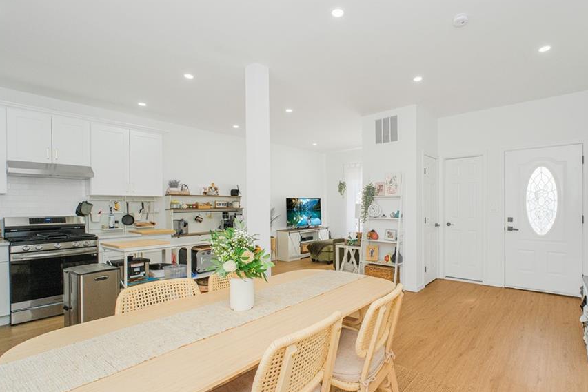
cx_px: 336
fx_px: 294
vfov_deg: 67.3
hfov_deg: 89.4
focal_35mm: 18
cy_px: 209
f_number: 7.1
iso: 1250
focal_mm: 10
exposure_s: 1/125
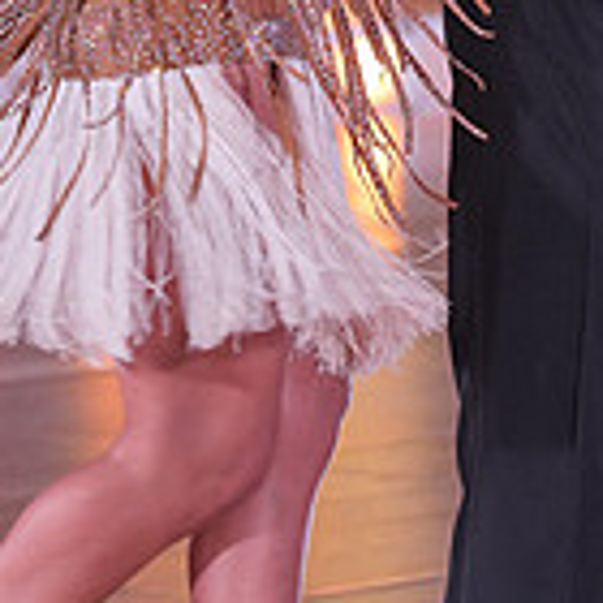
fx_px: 7627
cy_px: -211
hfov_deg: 4.5
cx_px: 489
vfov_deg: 4.5
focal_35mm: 387
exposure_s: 1/400
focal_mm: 110
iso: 1600
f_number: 4
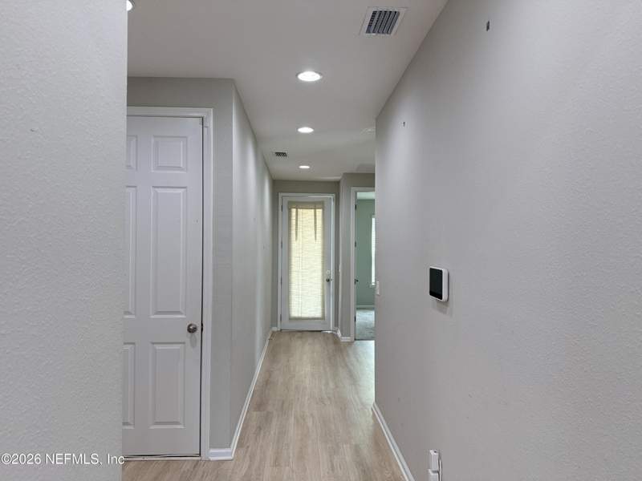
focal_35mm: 24
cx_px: 321
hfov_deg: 71.6
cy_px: 240
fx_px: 445
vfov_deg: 56.8
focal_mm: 6.76
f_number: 1.78
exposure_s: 1/217
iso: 200
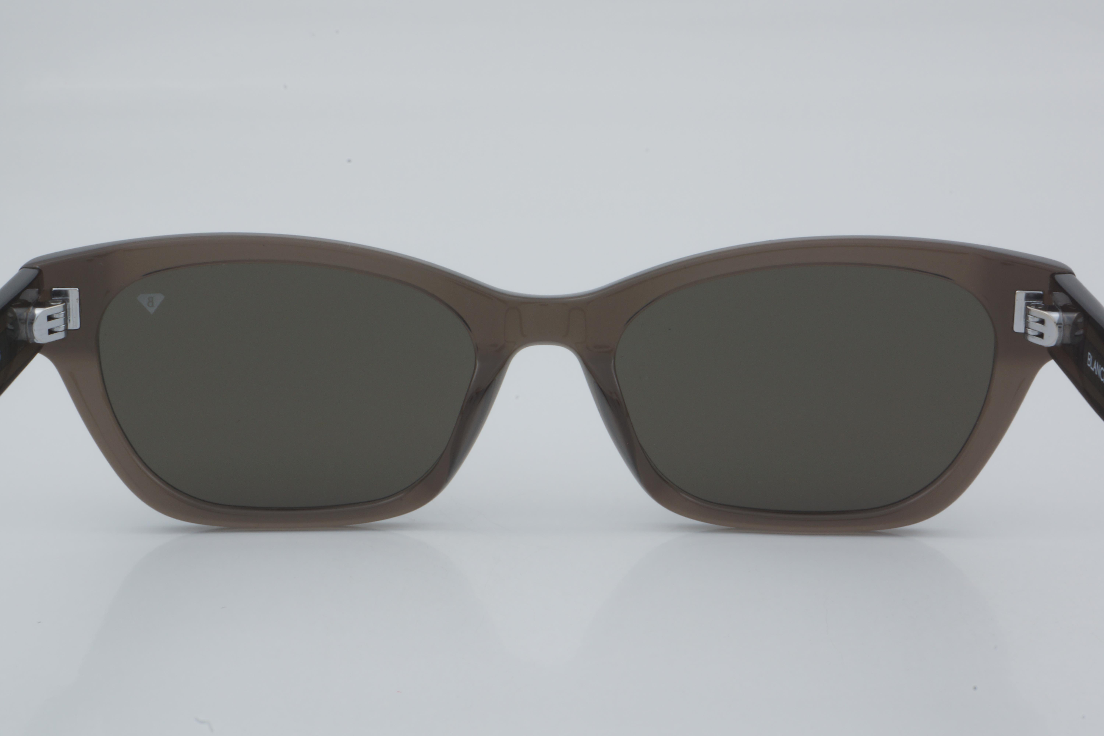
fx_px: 2300
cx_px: 552
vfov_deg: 18.2
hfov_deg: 27.0
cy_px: 368
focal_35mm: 75
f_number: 32
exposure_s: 1/3
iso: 100
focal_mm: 50
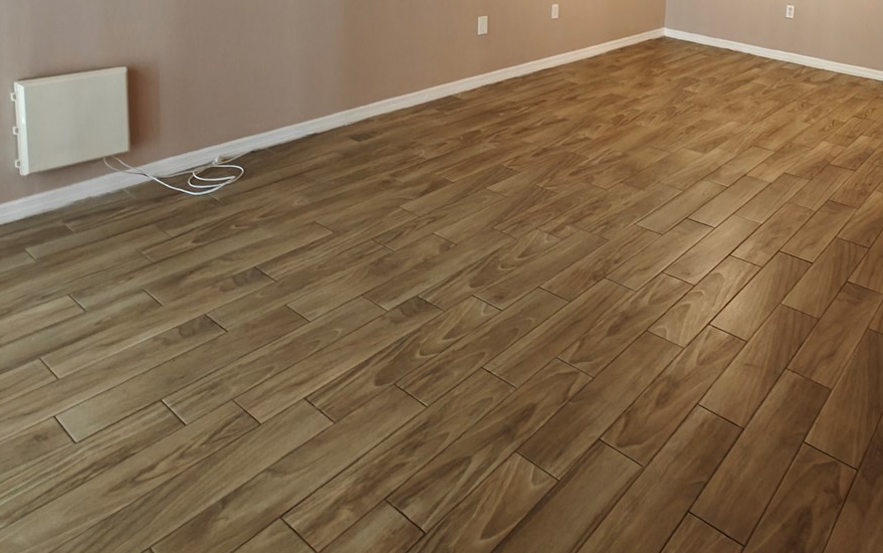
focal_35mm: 27
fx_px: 650
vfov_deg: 40.0
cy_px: -11
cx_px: 668
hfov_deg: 64.1
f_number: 2.2
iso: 640
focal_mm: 2.62
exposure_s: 1/30
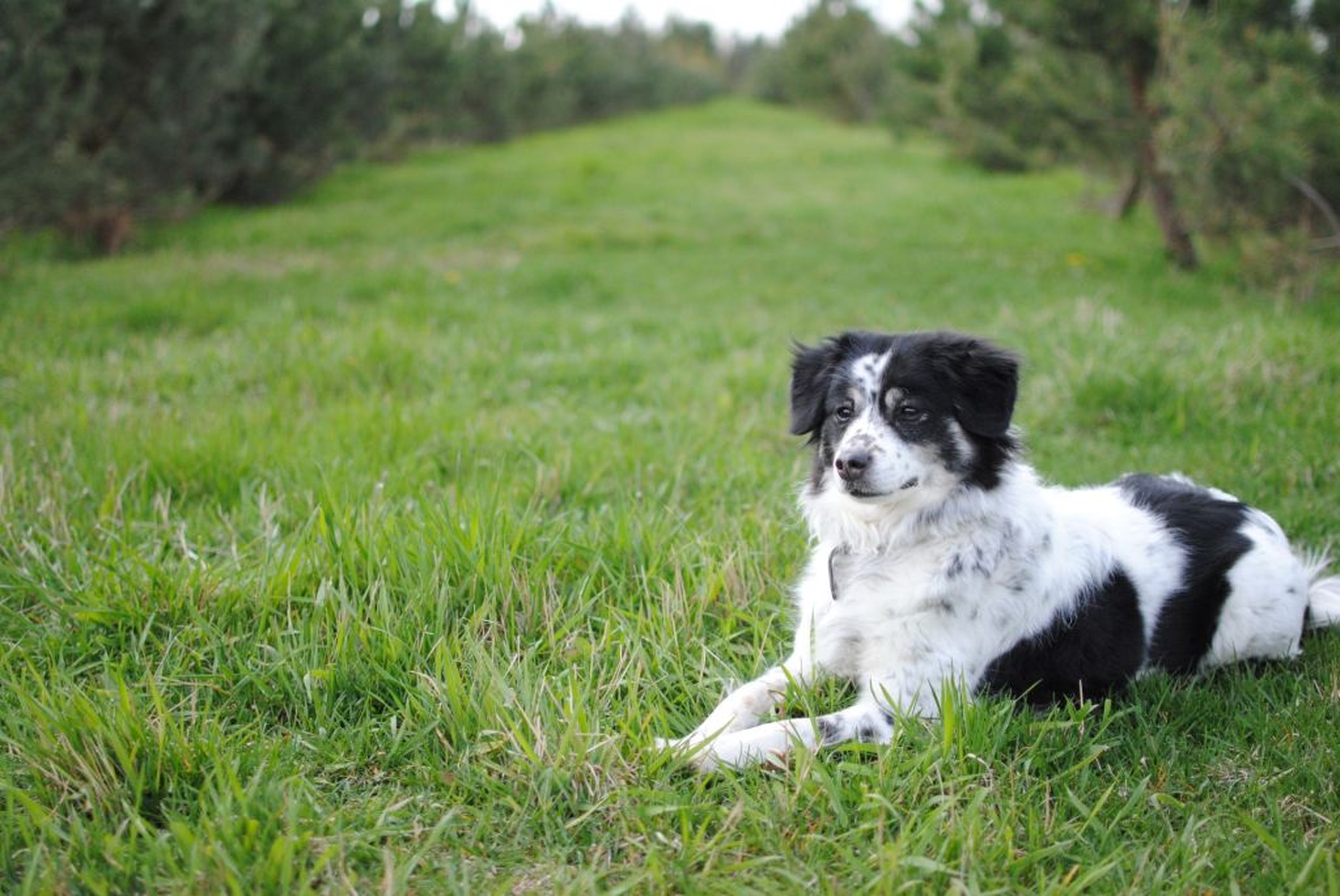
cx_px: 670
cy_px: 448
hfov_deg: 37.8
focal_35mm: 52
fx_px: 1956
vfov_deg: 25.8
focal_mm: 35
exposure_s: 1/4000
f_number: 1.8
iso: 400
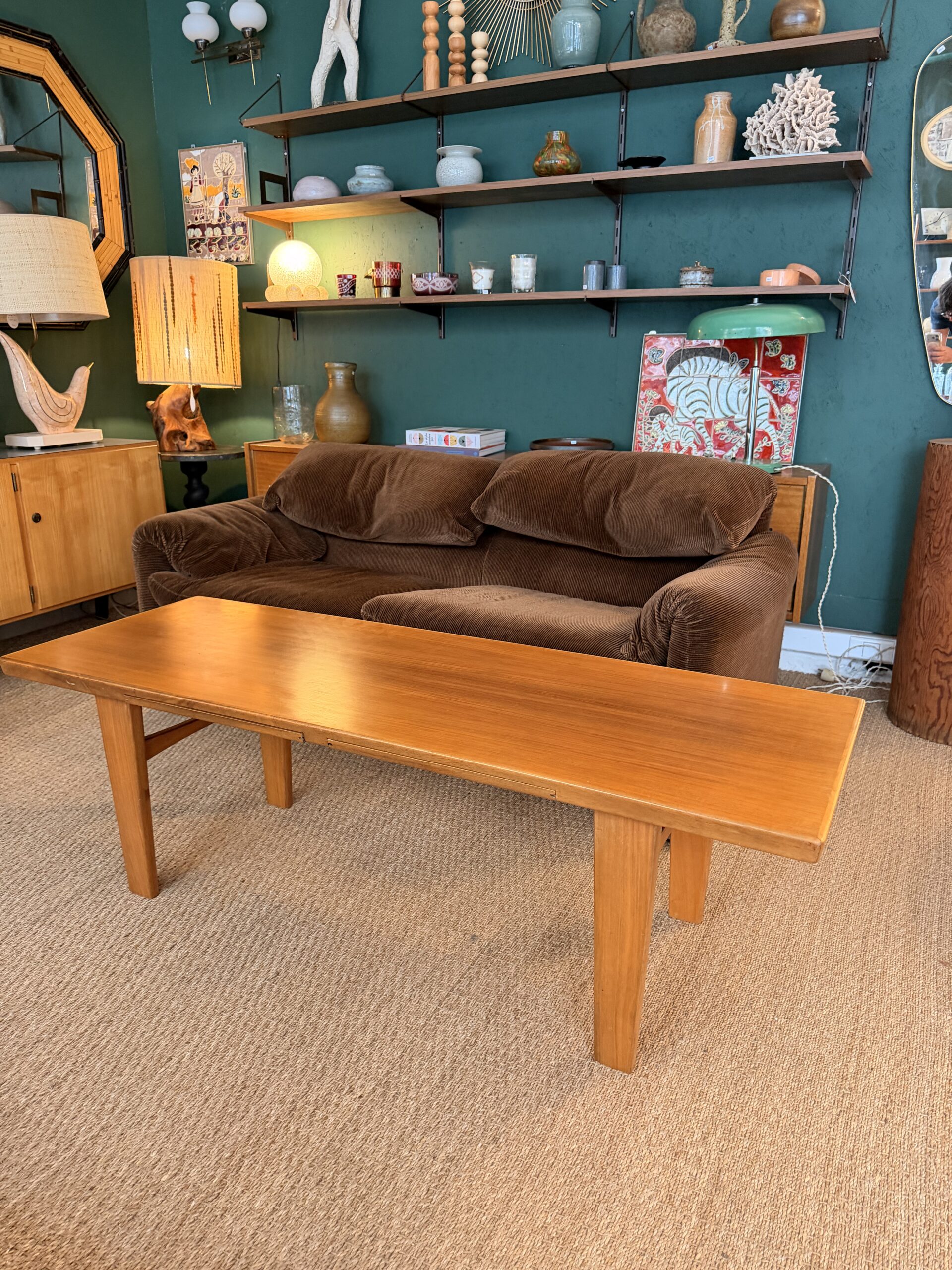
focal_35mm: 24
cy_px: 635
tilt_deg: -16.5
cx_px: 476
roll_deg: -0.6
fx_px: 880
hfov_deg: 56.8
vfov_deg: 71.6
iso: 400
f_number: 1.78
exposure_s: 1/50
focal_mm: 6.76
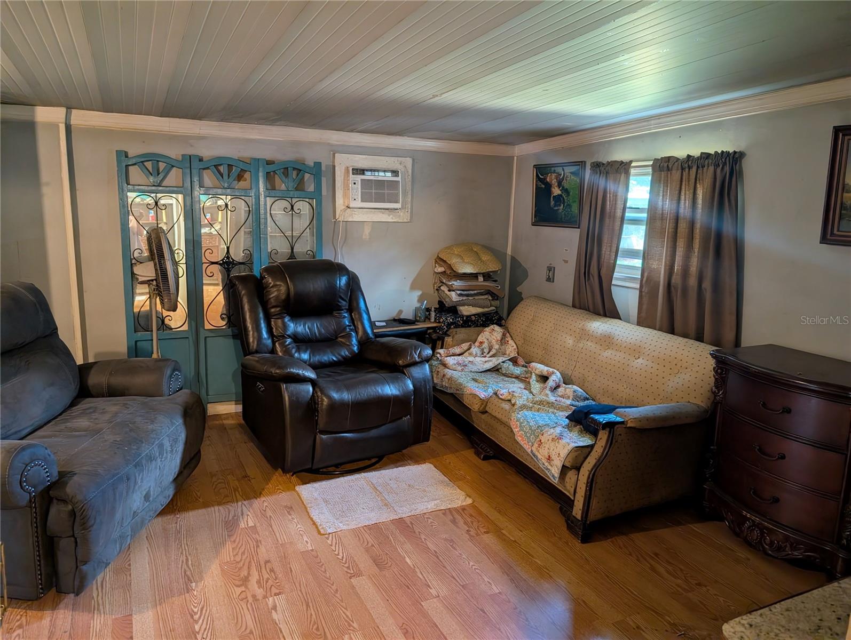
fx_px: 591
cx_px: 426
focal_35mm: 24
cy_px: 320
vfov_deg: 56.9
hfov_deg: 71.5
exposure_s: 1/60
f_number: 1.68
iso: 78
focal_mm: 6.9
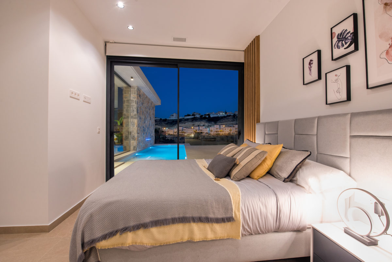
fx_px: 174
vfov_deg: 73.8
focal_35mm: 16
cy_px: 131
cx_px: 196
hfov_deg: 96.7
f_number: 10
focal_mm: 16
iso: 400
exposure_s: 1/10
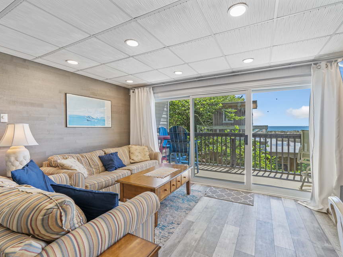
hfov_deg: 94.4
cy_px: 135
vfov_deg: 78.0
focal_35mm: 16
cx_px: 181
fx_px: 158
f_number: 8
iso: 320
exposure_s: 1/125
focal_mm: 14
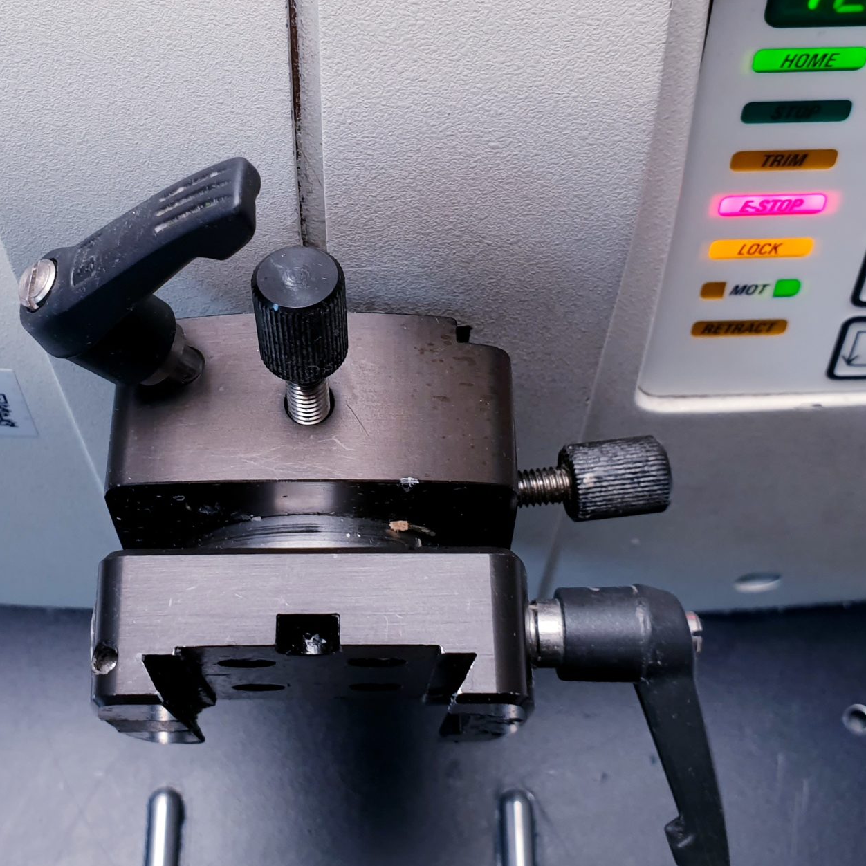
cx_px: 320
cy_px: 362
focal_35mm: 47
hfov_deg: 35.8
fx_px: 1330
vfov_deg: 36.0
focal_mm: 4.3
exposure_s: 1/50
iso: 64
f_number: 2.4
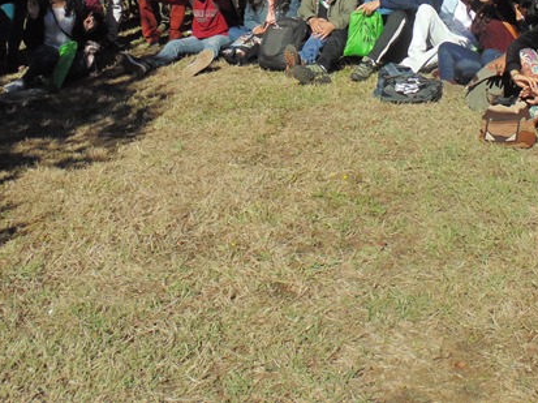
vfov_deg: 27.7
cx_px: 367
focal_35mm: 48
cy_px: -36
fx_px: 745
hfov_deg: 39.1
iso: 200
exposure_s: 1/400
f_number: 9.7
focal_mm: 4
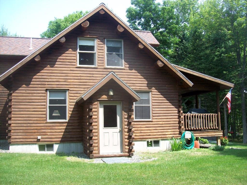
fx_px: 257
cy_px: 92
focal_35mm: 36
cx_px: 124
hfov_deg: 51.4
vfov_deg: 39.7
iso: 80
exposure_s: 1/338
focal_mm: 6
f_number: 2.7
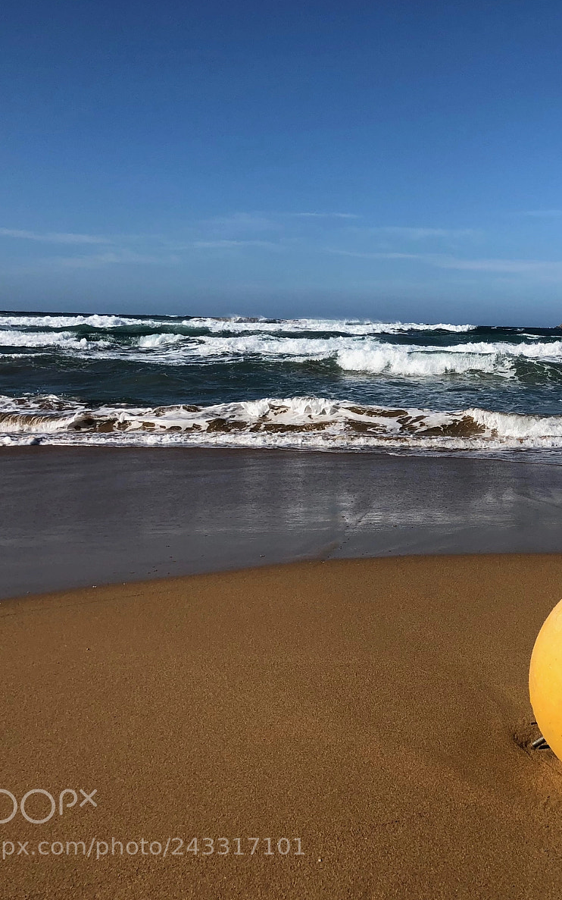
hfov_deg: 30.5
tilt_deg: -8.2
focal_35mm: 40
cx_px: 515
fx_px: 980
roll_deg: -1.1
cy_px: 451
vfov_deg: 49.3
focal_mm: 4
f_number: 1.8
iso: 25
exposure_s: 1/3003
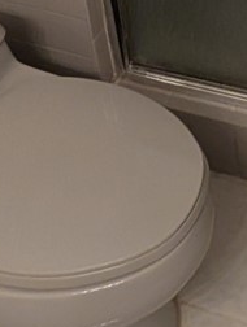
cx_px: 294
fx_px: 721
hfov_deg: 18.5
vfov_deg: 18.4
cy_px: -304
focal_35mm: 76
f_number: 1.7
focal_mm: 2.02
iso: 653
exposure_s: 1/120
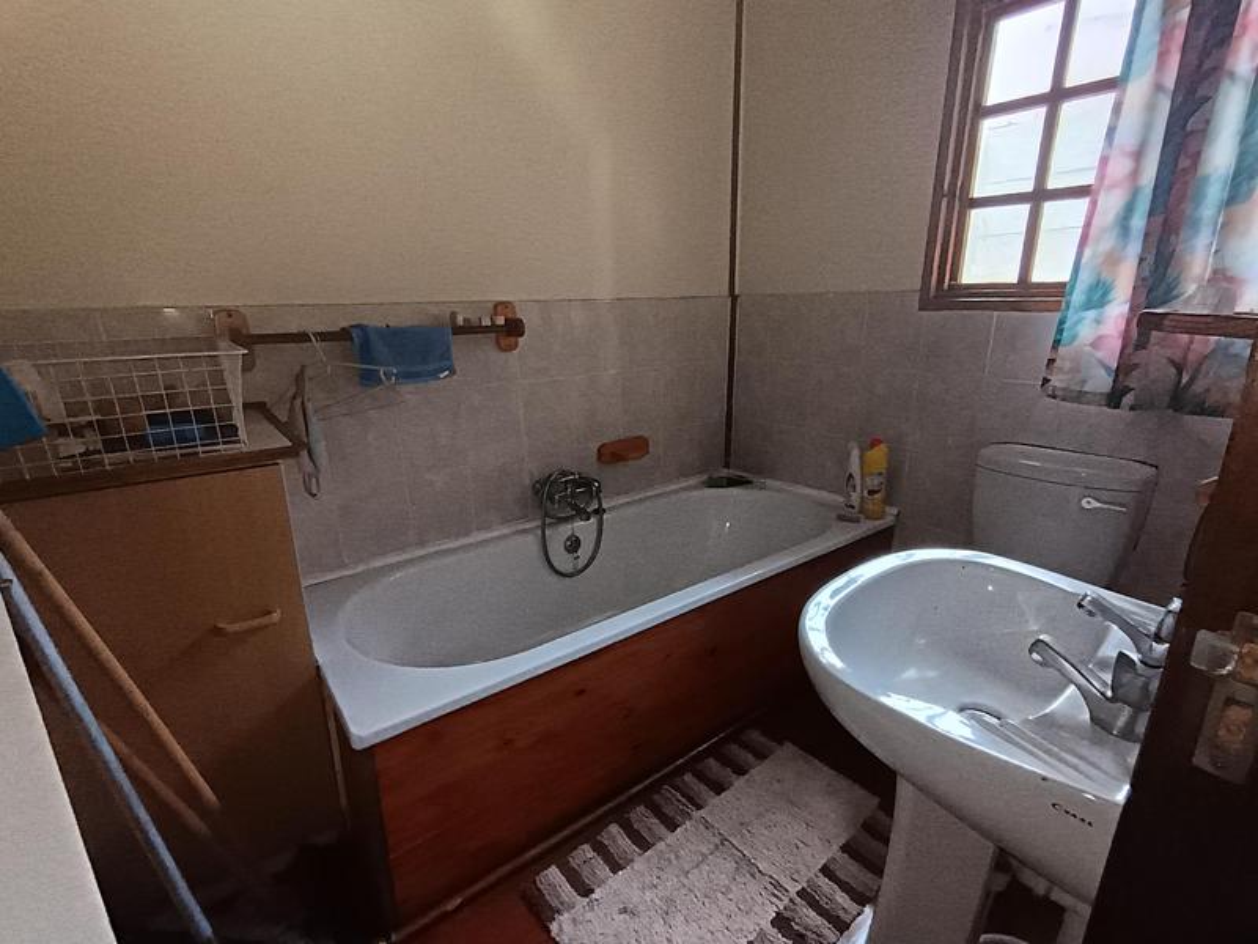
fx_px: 618
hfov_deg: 91.0
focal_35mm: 17
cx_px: 629
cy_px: 472
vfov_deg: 74.7
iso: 836
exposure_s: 1/25
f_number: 2.2
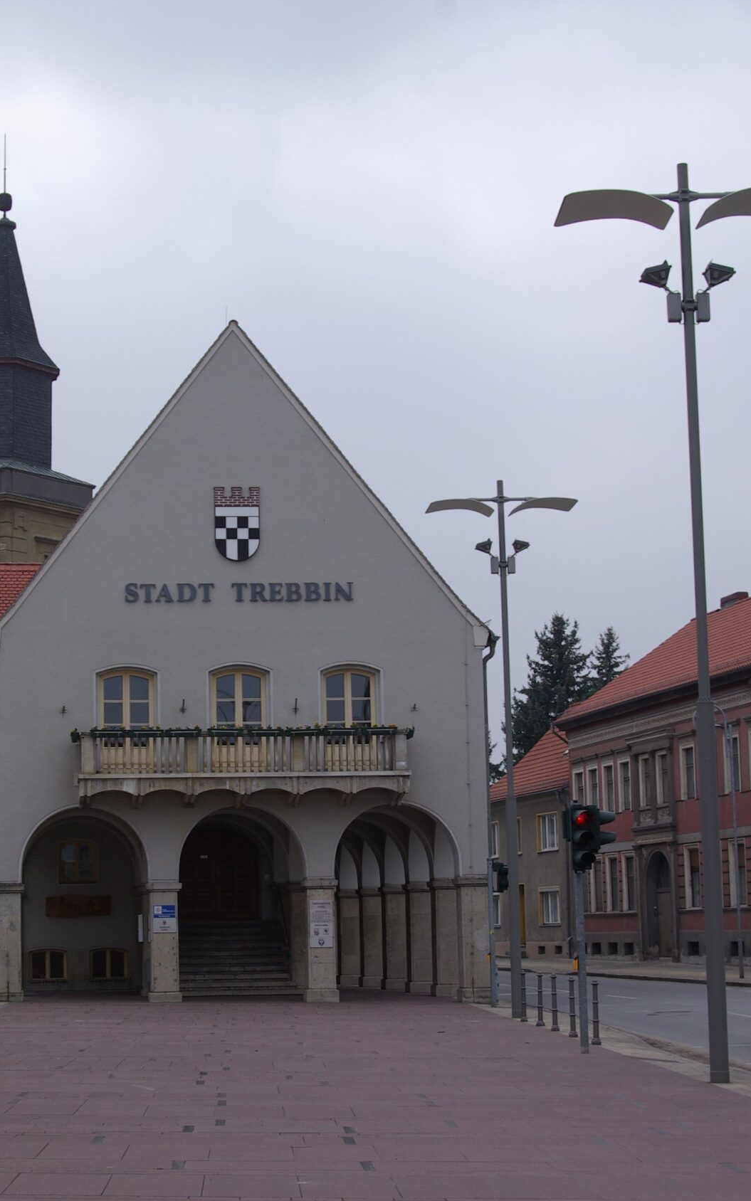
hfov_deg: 19.9
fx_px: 2129
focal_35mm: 65
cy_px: 593
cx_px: 181
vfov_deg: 31.5
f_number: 8
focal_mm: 28
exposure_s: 1/250
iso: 100
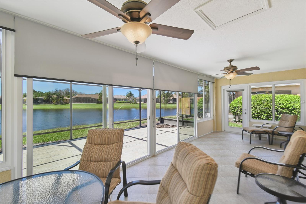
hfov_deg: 100.4
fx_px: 127
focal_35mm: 15
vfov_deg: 77.3
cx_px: 153
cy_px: 102
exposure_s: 1/200
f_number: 7.1
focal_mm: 10
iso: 100
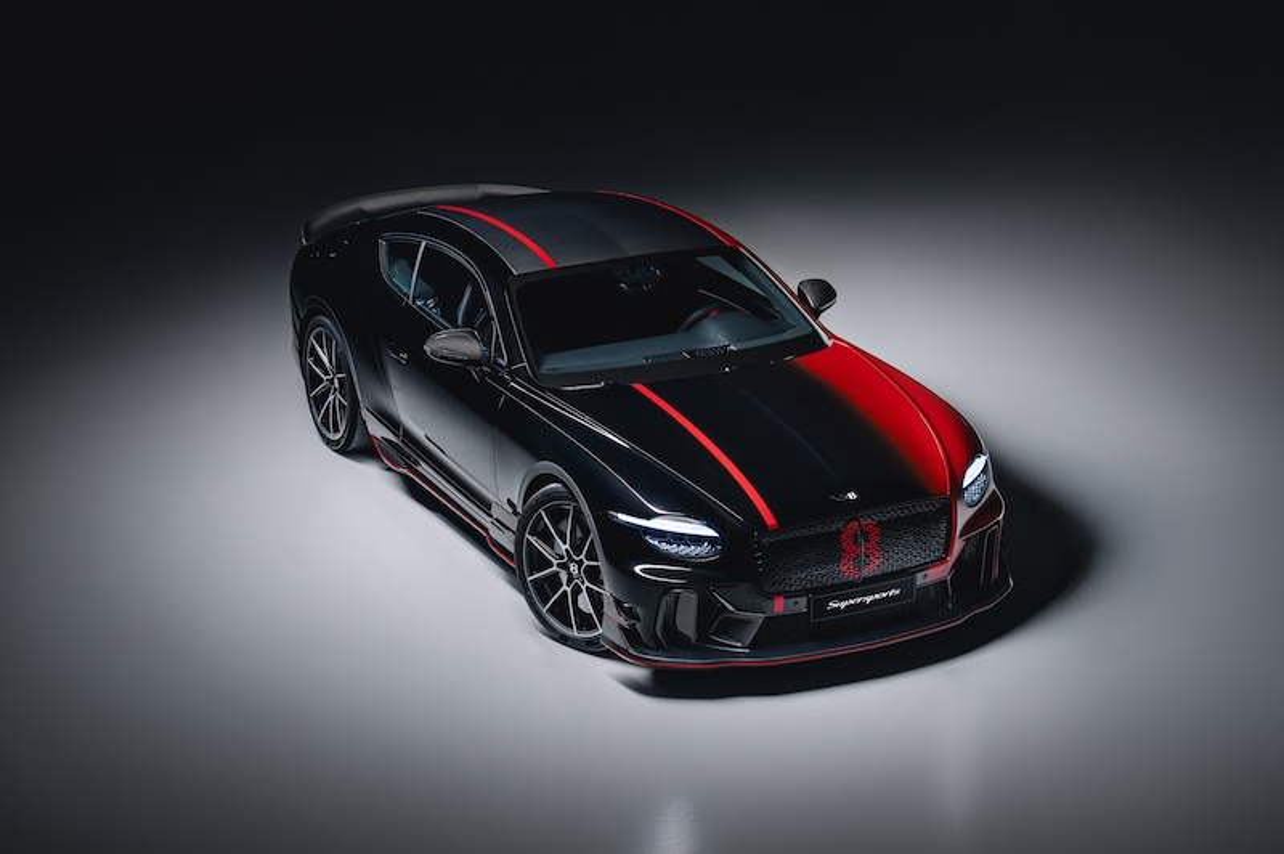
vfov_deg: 19.7
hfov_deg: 29.3
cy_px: 427
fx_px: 2459
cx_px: 642
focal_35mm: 69
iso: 250
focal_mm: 69
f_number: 7.1
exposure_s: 6
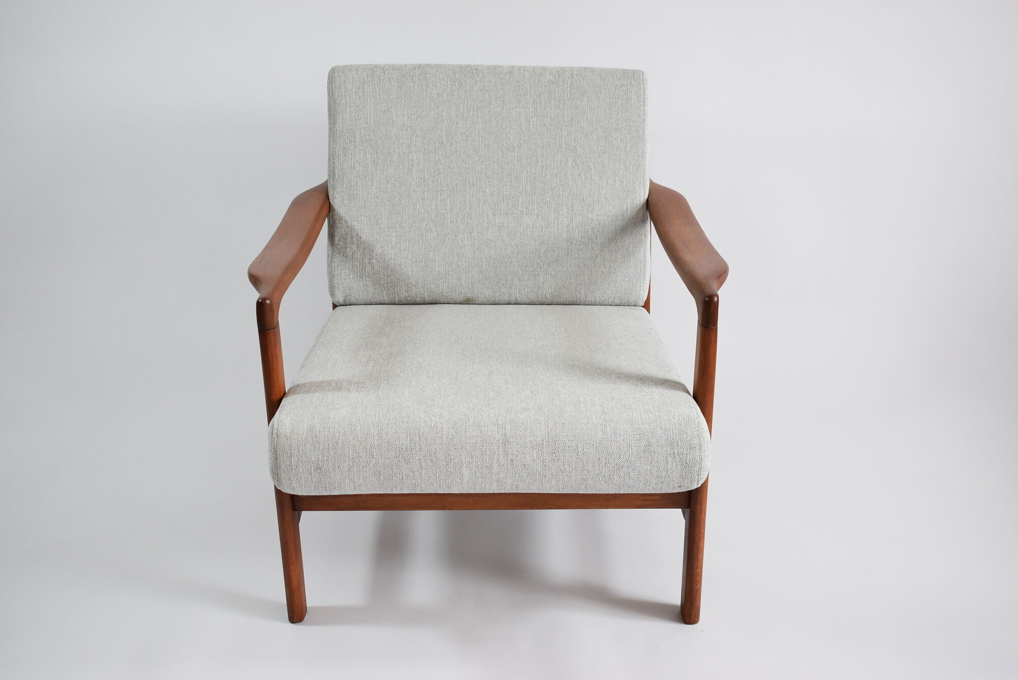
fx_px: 1146
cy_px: 340
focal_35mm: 40
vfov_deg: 33.1
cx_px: 509
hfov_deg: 47.9
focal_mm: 27
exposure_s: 1/125
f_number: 5.6
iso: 800
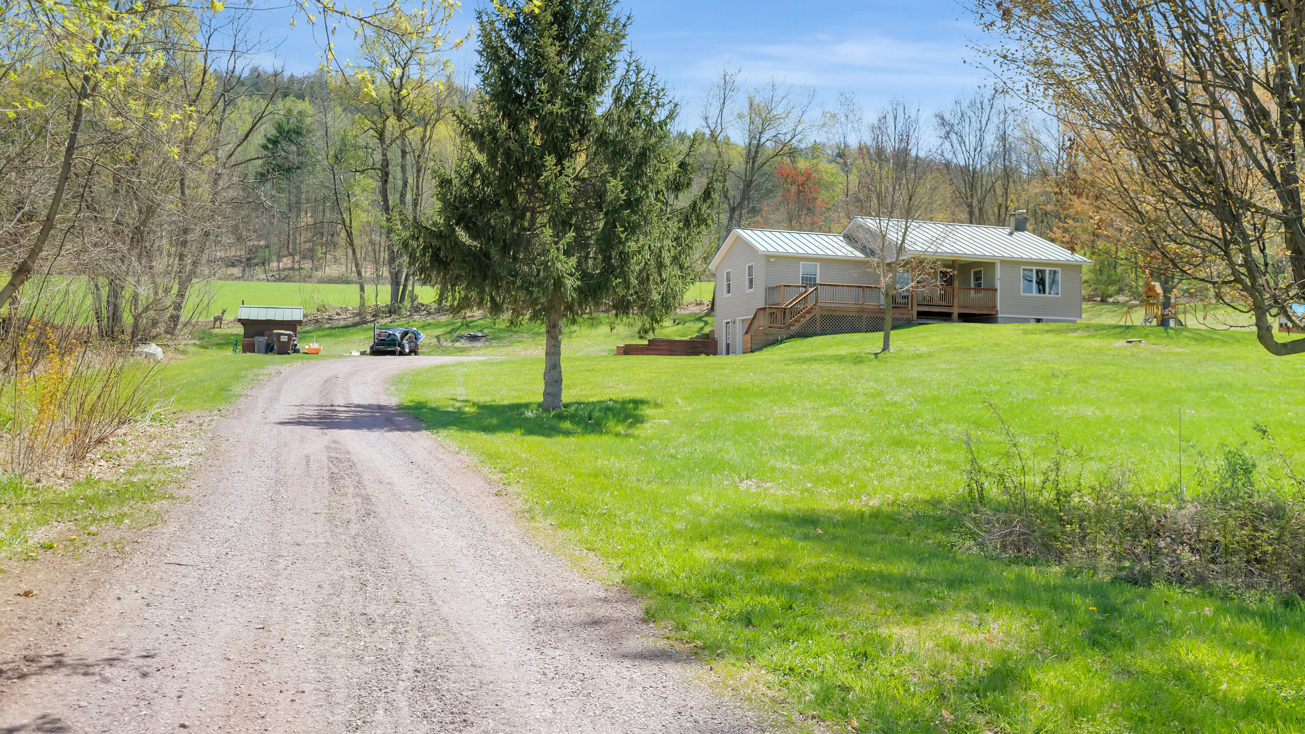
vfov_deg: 38.9
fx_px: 1038
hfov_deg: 64.3
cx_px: 660
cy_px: 347
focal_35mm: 30
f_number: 4
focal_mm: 28
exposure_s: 1/2500
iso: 500
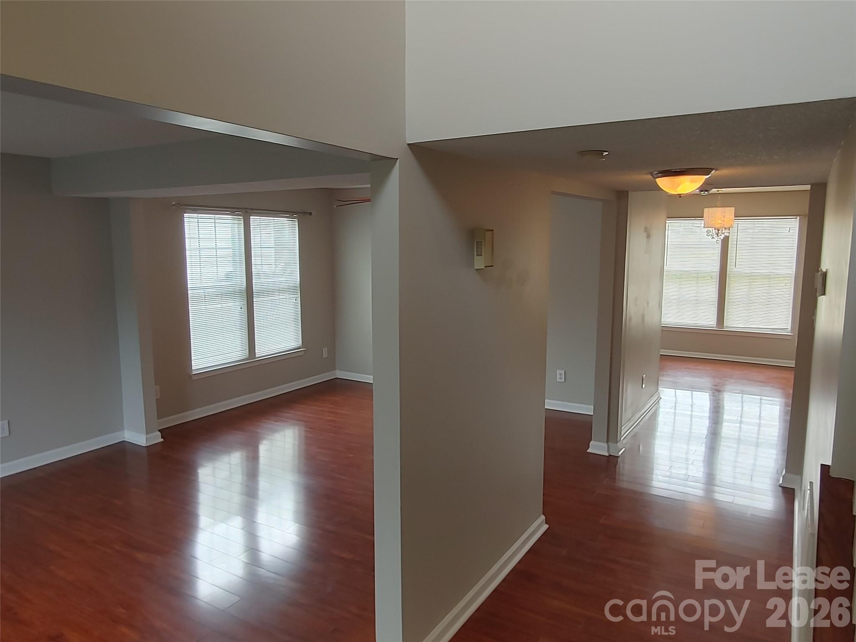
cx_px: 428
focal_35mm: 24
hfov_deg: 71.6
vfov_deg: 56.8
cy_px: 321
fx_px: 593
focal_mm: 1.6
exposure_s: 1/40
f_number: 2.2
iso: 50
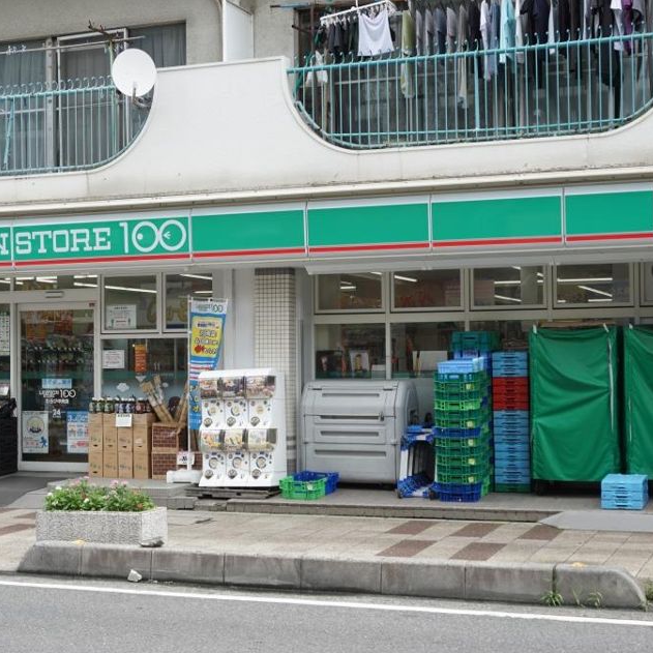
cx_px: 275
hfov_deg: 27.7
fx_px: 1323
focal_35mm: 62
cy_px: 329
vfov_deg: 27.7
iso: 100
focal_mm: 32
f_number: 7.1
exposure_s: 1/100
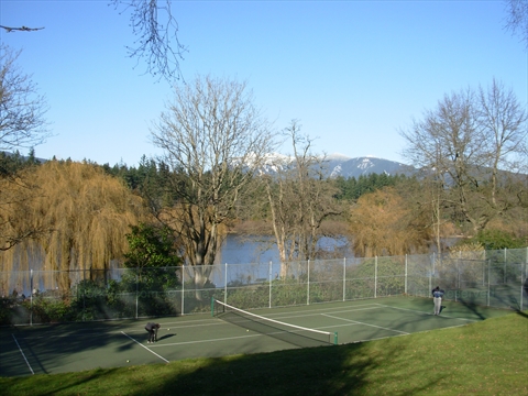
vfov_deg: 37.7
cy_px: 198
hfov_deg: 49.0
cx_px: 264
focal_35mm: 38
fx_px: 580
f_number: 2.9
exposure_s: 1/886
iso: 50
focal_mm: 6.3
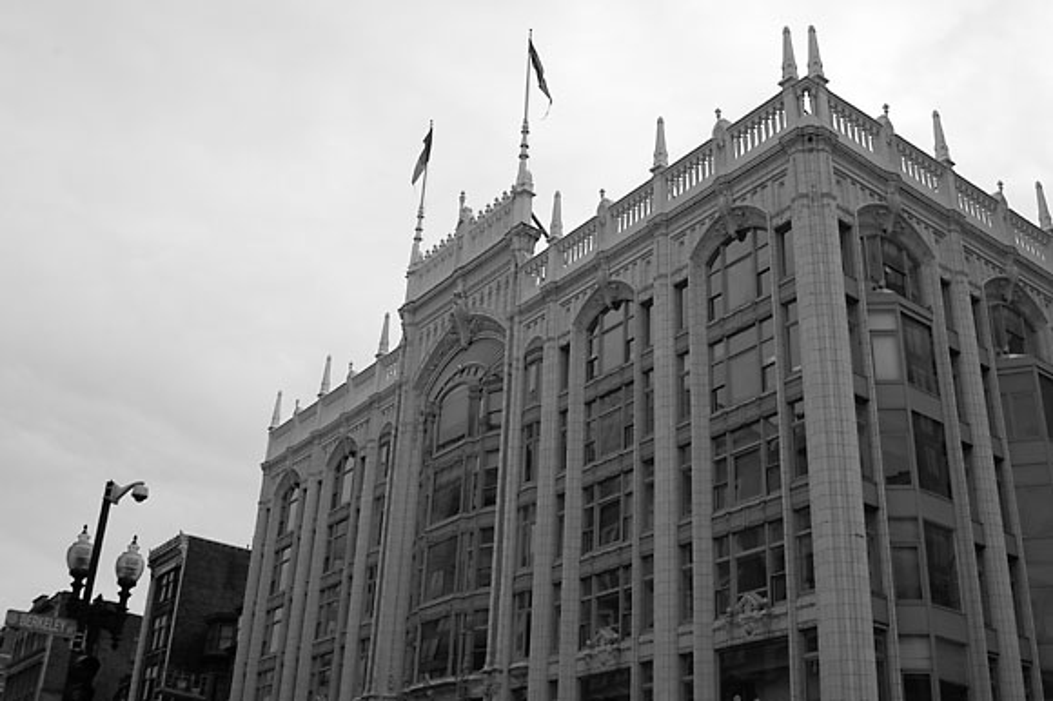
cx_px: 526
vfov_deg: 36.8
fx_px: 1052
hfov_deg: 53.2
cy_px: 350
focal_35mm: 36
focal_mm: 24
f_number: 4.5
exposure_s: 1/1000
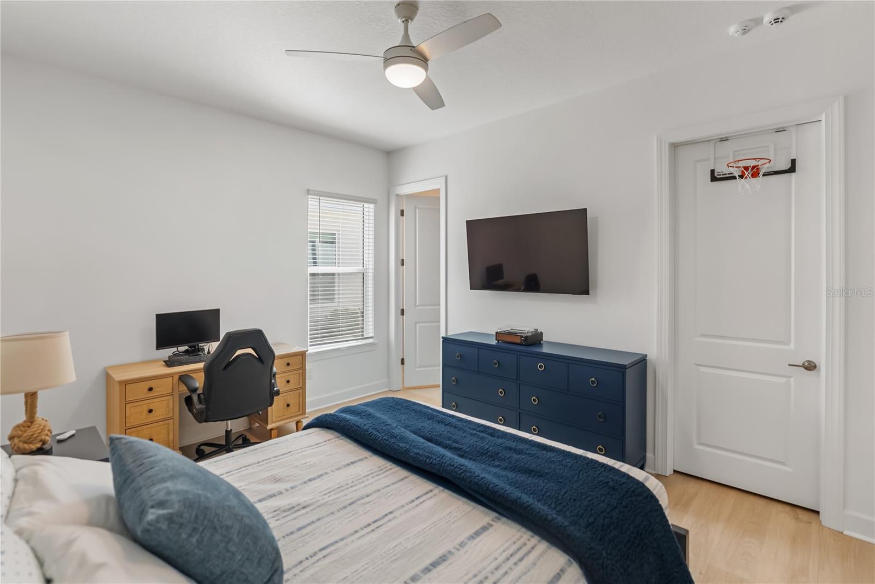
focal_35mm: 16
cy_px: 292
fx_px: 389
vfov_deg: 73.8
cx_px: 438
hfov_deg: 96.7
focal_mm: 16
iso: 160
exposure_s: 1/250
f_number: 2.8
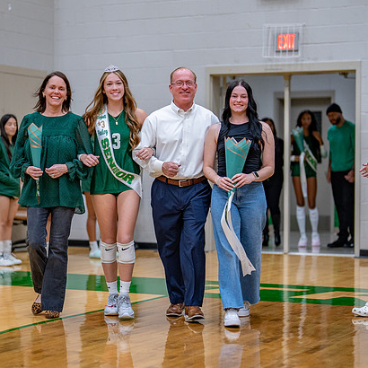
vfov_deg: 18.1
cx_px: 152
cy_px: 183
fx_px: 1155
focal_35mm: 96
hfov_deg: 18.1
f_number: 1.2
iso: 500
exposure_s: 1/640
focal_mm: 50
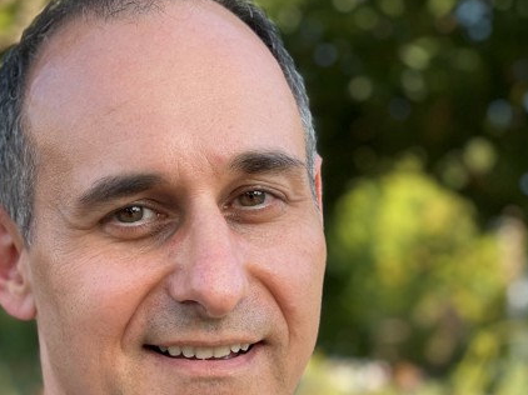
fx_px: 1128
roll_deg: +0.9
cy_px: 236
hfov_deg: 26.2
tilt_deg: +1.7
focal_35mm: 74
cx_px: 165
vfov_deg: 19.9
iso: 25
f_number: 2
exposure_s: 1/147
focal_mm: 6
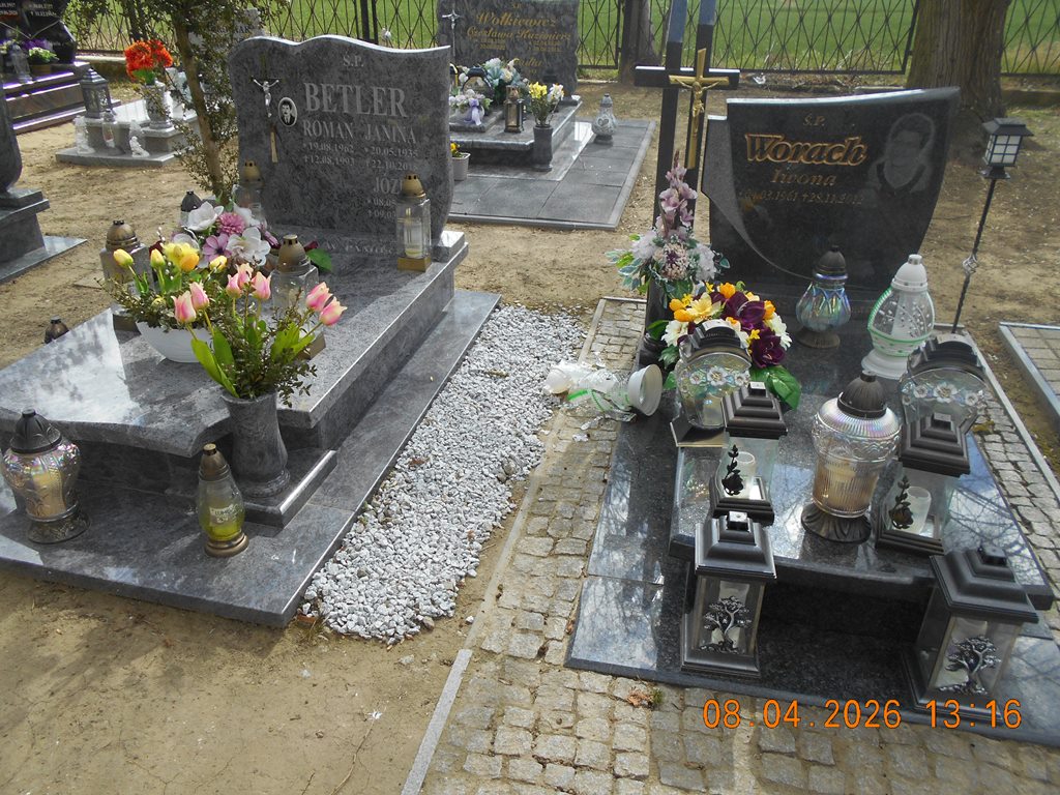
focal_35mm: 26
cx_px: 530
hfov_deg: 67.3
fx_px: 796
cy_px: 398
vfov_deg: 53.1
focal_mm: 4.6
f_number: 3.2
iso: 80
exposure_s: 1/320
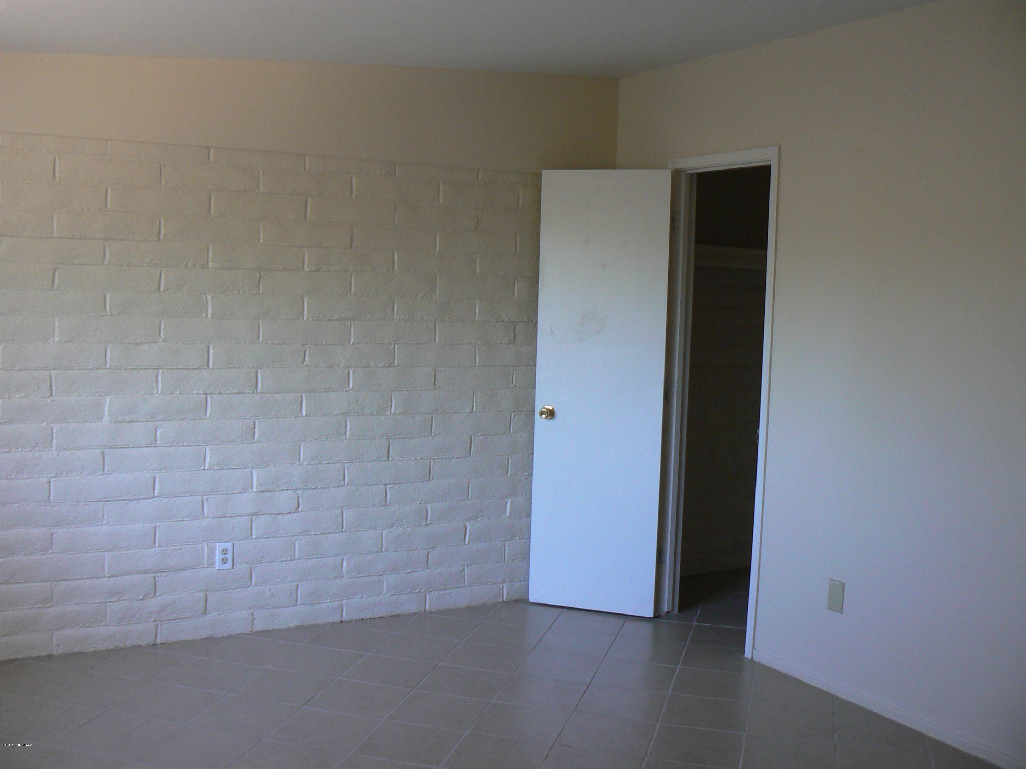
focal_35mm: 36
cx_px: 513
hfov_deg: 51.4
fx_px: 1067
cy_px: 384
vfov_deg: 39.7
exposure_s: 1/30
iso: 125
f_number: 2.8
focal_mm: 6
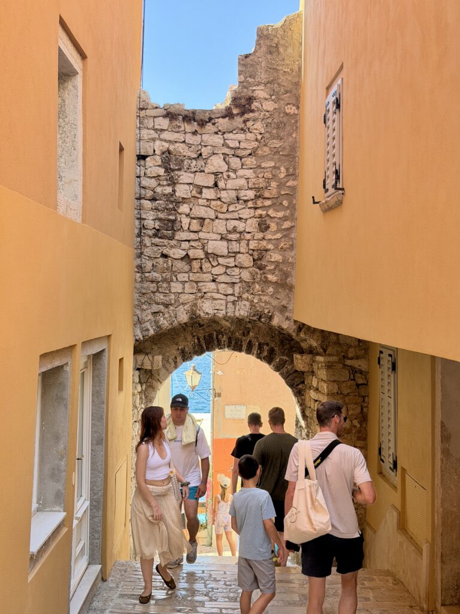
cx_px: 230
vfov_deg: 39.7
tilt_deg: -1.7
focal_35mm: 48
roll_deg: +0.2
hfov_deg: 30.3
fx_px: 850
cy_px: 307
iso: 100
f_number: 1.78
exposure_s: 1/657
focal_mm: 6.76
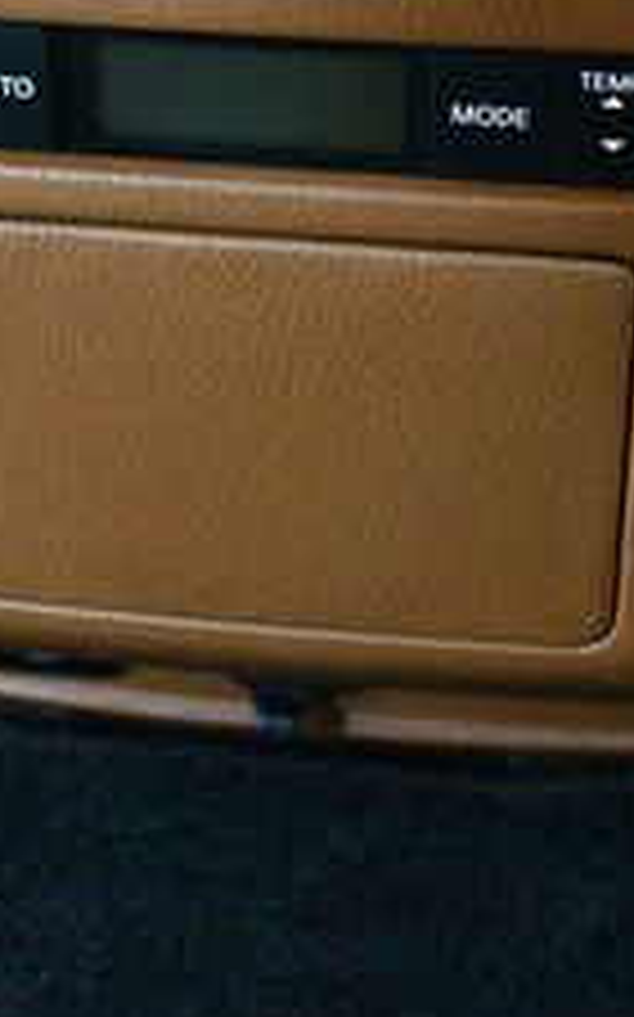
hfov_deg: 13.3
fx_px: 2713
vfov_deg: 20.8
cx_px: 184
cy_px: 94
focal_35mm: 98
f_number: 3.8
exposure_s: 1/60
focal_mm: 23
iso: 10000
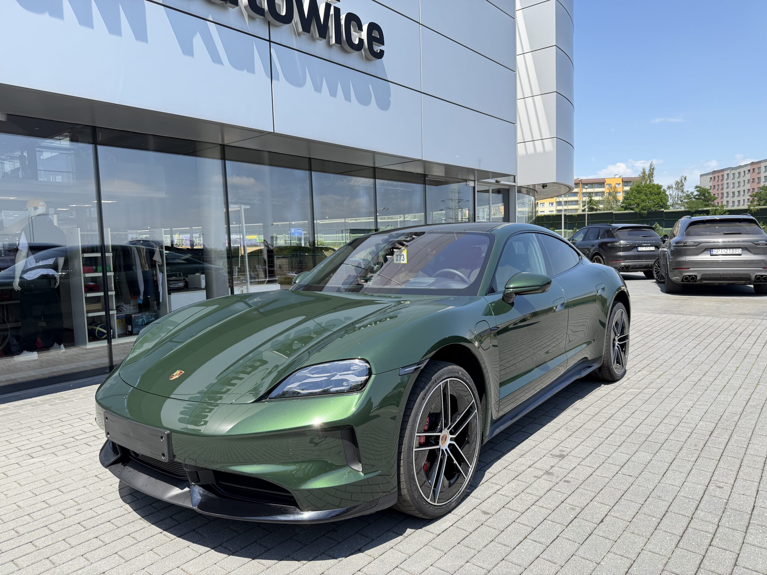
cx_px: 384
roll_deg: +2.0
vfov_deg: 56.8
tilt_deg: -4.5
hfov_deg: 71.6
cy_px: 288
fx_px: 532
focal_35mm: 24
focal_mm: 6.76
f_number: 1.78
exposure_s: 1/1812
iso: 100
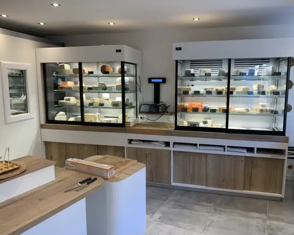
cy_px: 116
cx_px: 150
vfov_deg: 51.5
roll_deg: -0.4
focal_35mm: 28
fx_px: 244
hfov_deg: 62.2
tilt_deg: -9.7
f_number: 1.8
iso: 80
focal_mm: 4.25
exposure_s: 1/100
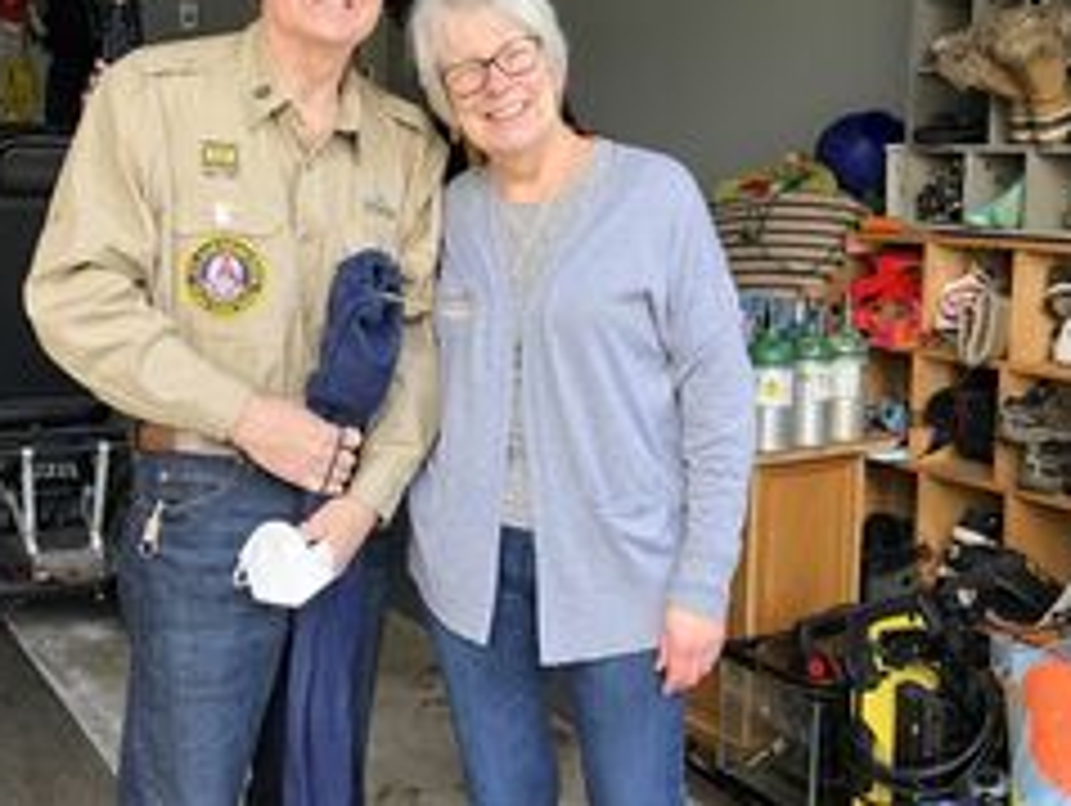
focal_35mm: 47
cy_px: 374
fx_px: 1456
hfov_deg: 40.4
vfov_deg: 30.9
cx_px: 486
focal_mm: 3.99
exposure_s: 1/120
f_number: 1.8
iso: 32
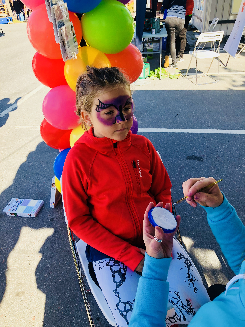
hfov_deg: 49.7
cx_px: 122
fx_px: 264
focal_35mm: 28
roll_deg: +2.5
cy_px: 164
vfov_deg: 63.4
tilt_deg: -30.2
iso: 20
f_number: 1.8
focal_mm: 4
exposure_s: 1/329
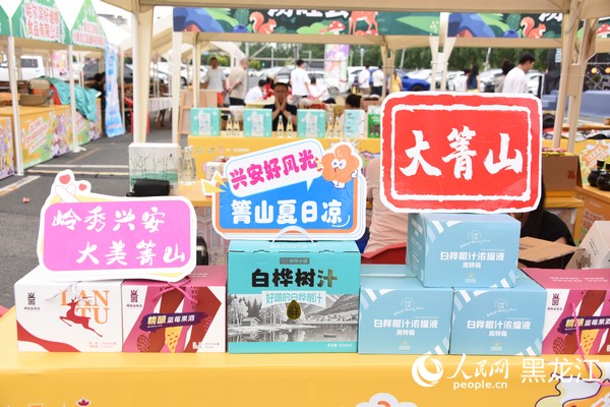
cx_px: 305
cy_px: 204
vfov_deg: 35.1
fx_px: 644
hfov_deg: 50.7
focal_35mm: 38
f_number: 5.6
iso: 400
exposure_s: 1/250
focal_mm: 38
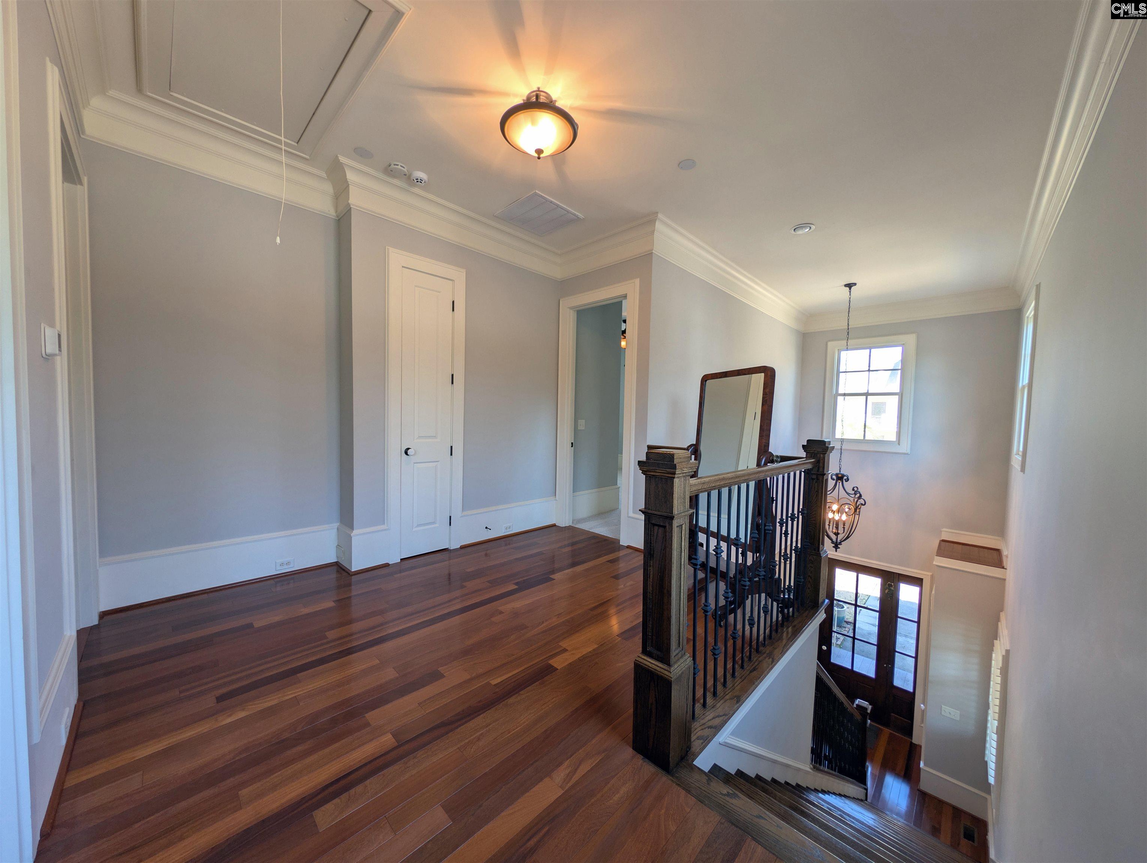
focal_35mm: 12
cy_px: 432
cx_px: 574
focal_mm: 2.23
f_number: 1.95
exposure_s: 1/120
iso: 76
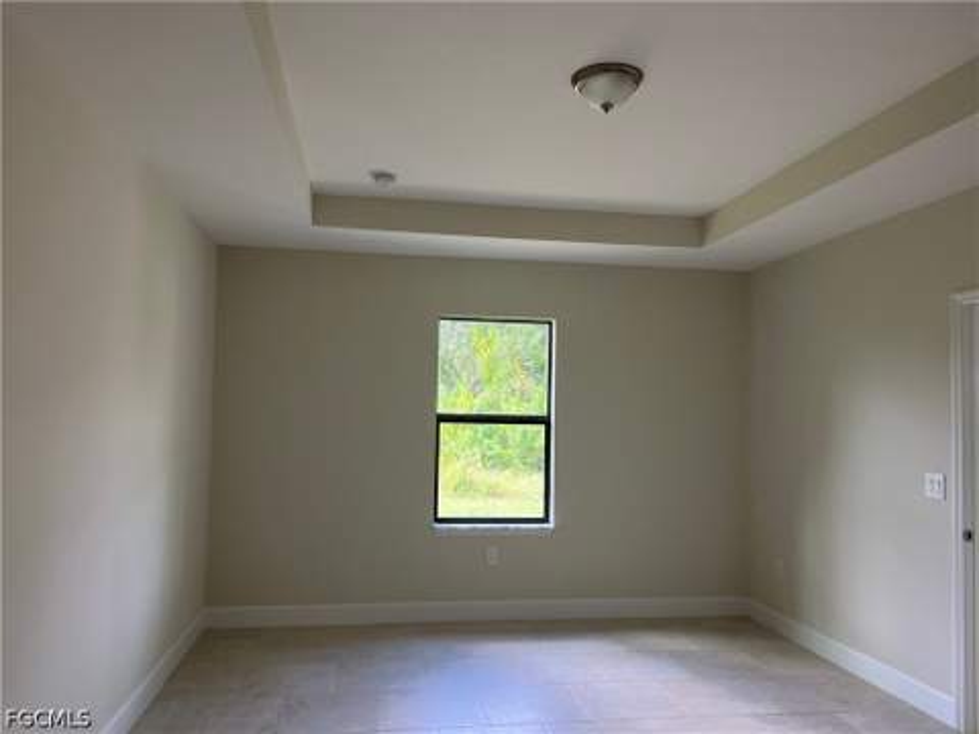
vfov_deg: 53.1
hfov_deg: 67.3
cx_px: 490
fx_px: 735
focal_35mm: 26
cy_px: 367
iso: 80
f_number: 1.5
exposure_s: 1/121
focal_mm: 5.7
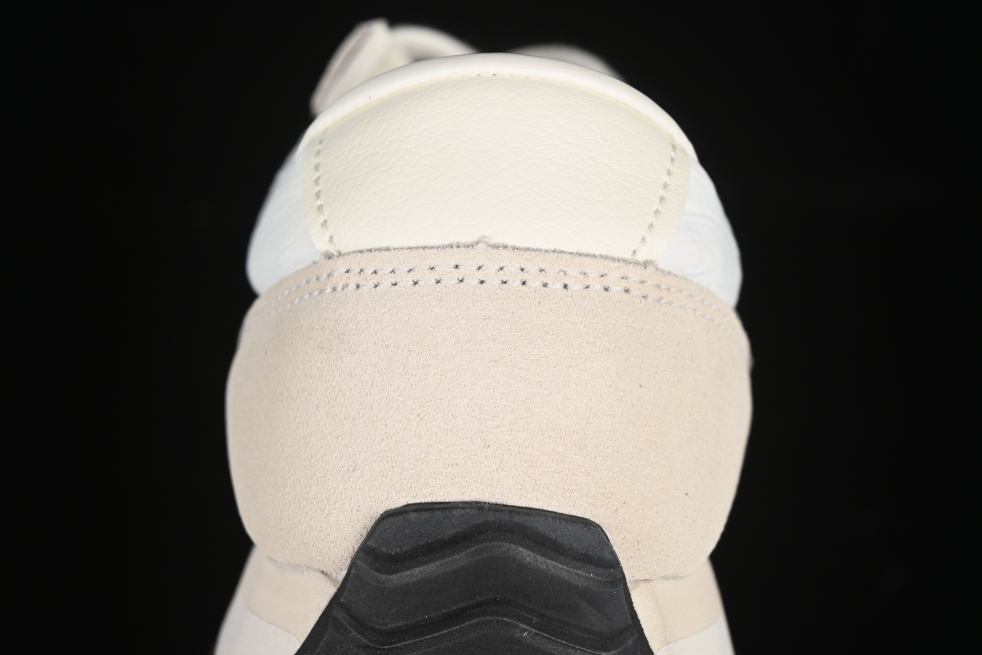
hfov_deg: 27.0
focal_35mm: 75
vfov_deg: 18.2
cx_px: 491
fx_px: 2046
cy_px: 328
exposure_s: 1/80
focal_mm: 50
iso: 160
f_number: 7.1
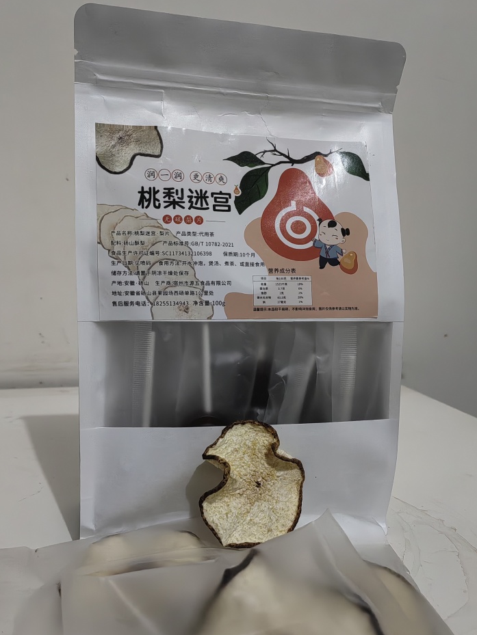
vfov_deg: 58.1
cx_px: 214
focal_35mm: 31
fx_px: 569
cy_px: 361
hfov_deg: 45.4
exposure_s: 1/100
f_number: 1.9
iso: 1250
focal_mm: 5.52
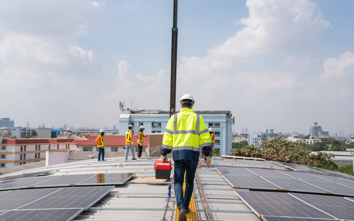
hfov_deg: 54.0
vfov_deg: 35.3
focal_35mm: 36
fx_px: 347
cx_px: 177
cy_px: 113
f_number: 3.5
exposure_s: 1/1250
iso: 100
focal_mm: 35
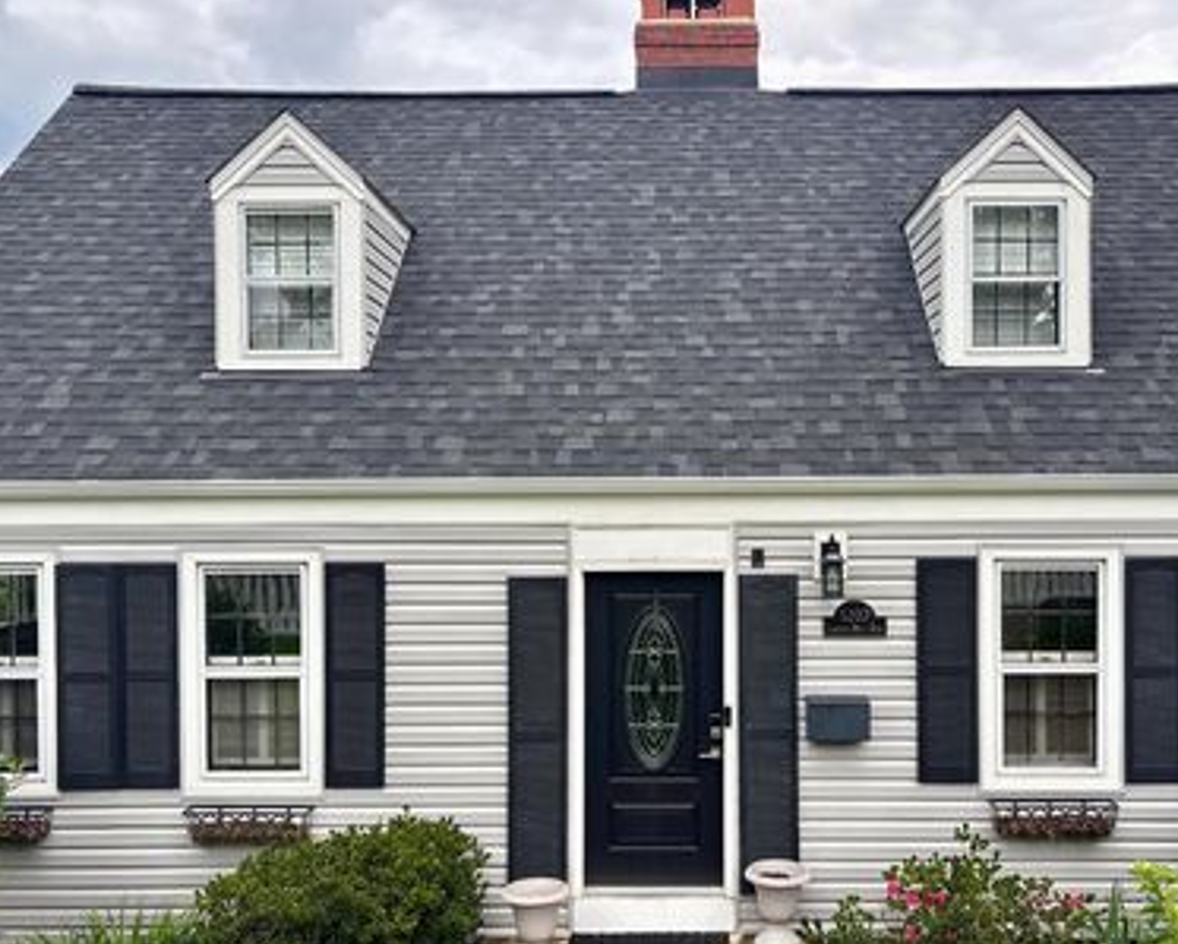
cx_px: 685
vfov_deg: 43.3
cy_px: 541
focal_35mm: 34
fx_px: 1186
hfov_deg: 52.6
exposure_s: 1/284
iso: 50
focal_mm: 5.96
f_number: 1.6
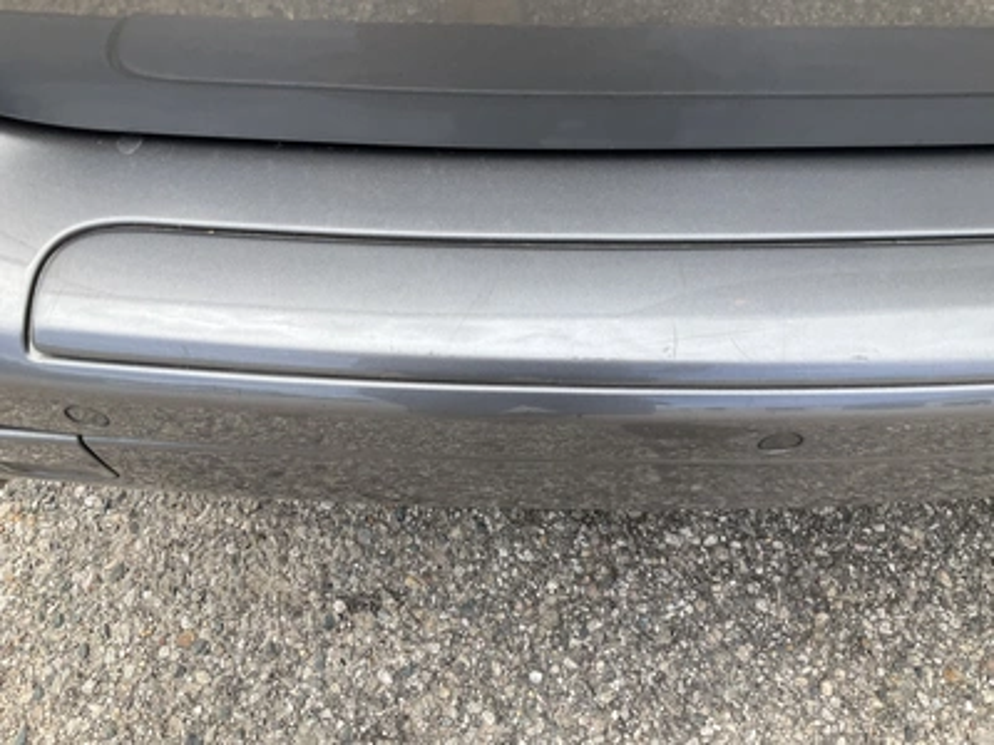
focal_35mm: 29
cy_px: 372
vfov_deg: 48.2
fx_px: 833
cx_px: 497
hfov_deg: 61.7
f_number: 1.8
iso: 25
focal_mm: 3
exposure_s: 1/568
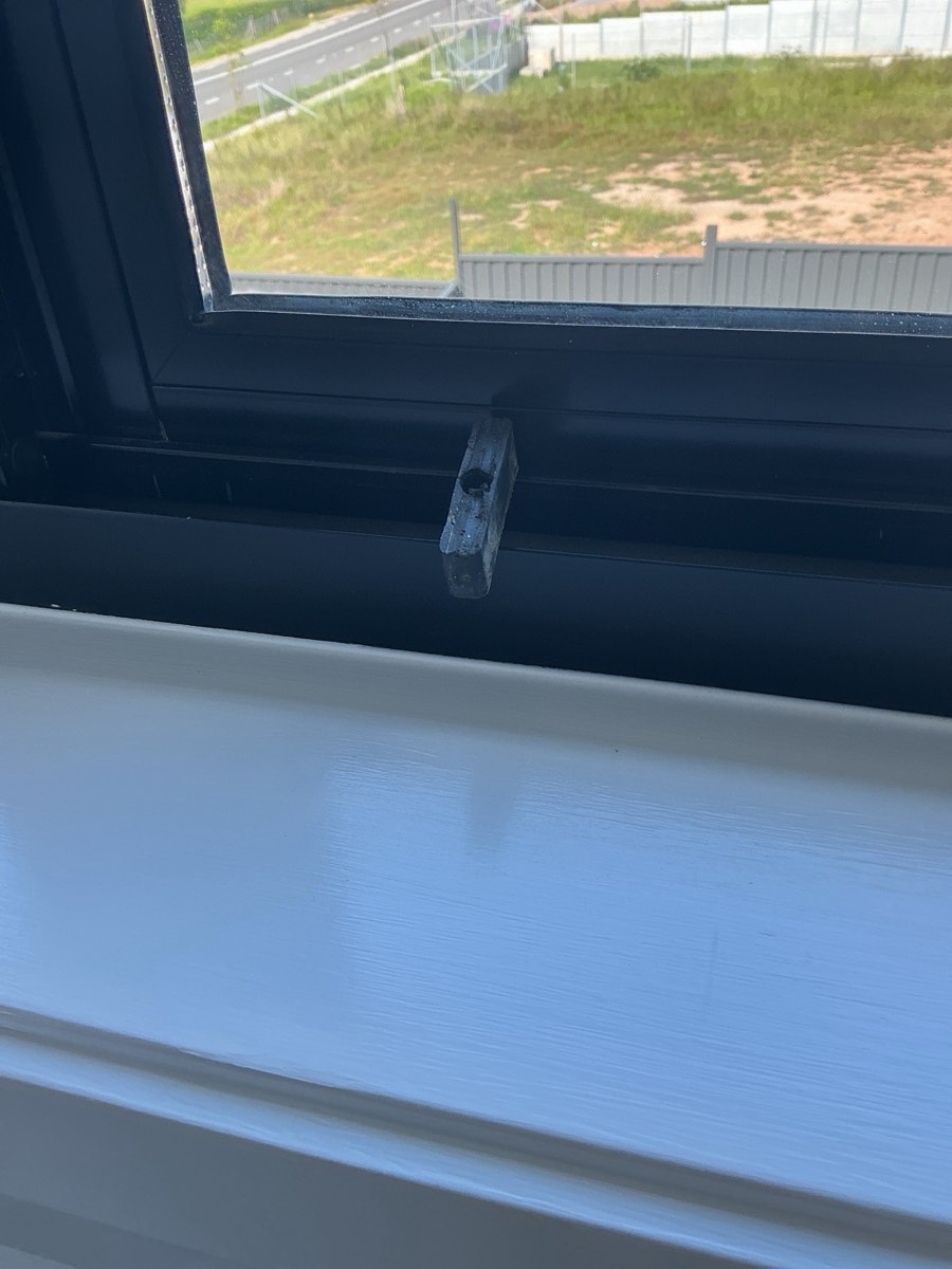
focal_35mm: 29
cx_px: 476
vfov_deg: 61.7
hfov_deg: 48.2
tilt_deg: -34.9
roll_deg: +3.3
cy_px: 634
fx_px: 1063
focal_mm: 3
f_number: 1.8
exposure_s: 1/130
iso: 20
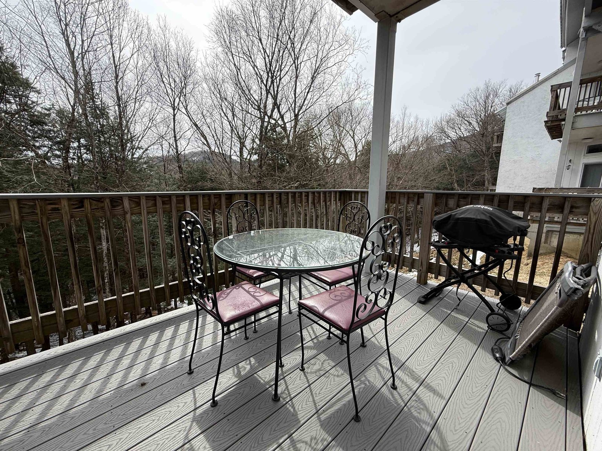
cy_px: 226
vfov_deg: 85.7
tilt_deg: -9.8
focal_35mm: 14
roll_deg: -0.4
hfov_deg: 102.1
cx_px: 301
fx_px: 243
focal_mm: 2.22
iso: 50
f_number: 2.2
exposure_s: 1/760
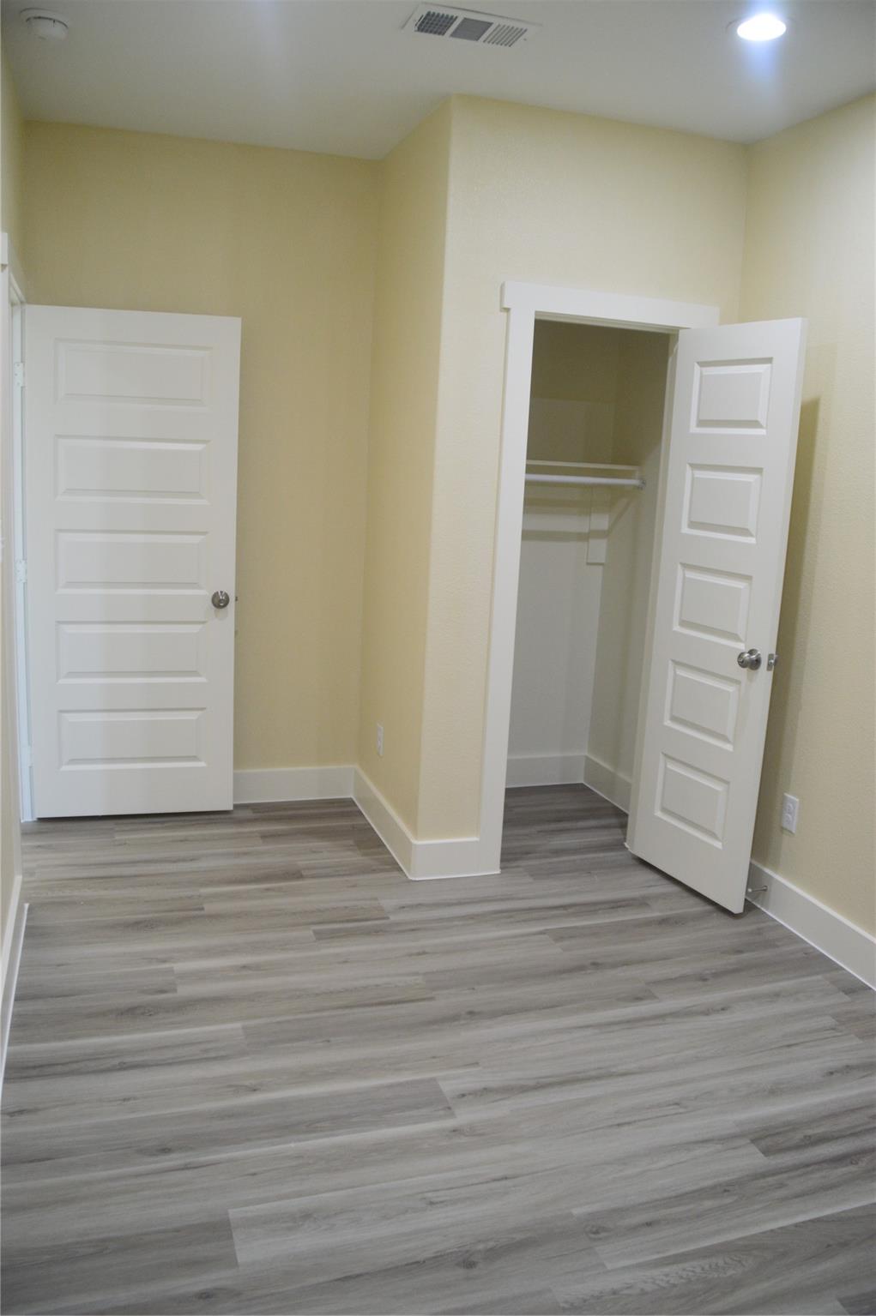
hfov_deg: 47.9
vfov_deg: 67.4
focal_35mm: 27
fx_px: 987
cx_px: 438
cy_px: 658
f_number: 5.6
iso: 800
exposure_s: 1/60
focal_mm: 18
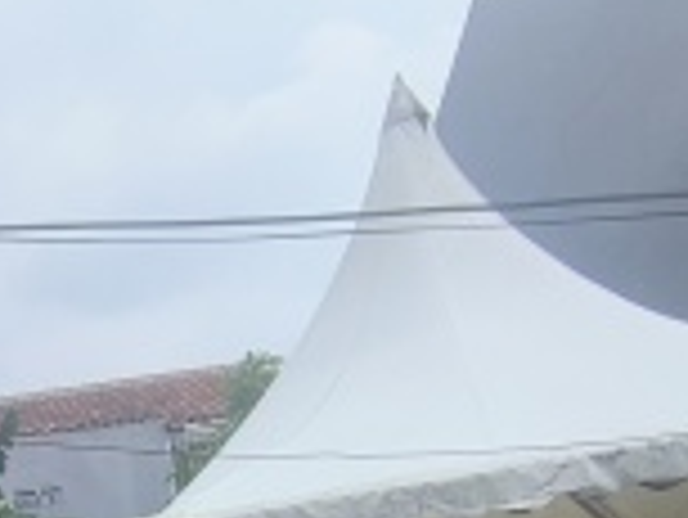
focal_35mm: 60
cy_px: 725
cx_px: -283
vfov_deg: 21.4
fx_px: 1193
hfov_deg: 25.8
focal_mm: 1.65
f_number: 2.2
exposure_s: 1/272
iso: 50
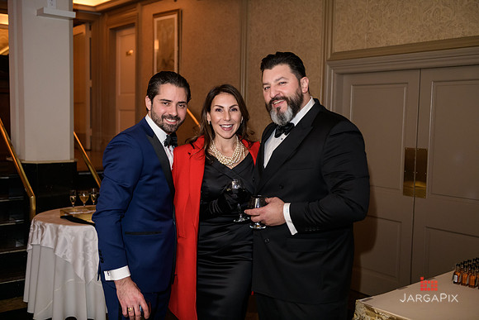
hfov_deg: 48.4
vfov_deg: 33.4
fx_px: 532
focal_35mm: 40
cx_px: 240
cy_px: 160
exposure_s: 1/125
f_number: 3.2
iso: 1600
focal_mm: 40
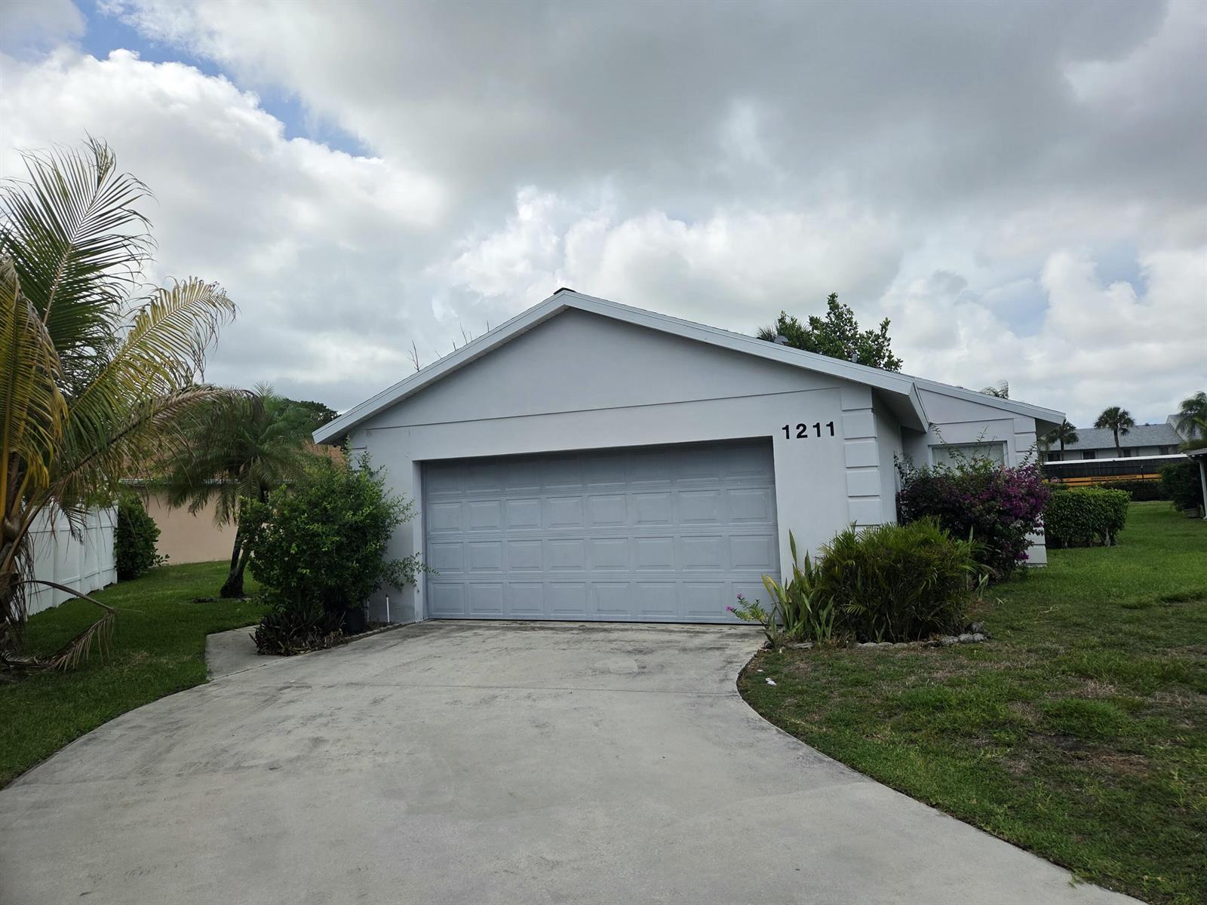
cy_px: 452
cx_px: 604
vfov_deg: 58.9
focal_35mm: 23
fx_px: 802
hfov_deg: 73.9
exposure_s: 1/7891
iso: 80
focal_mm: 5.4
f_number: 1.8
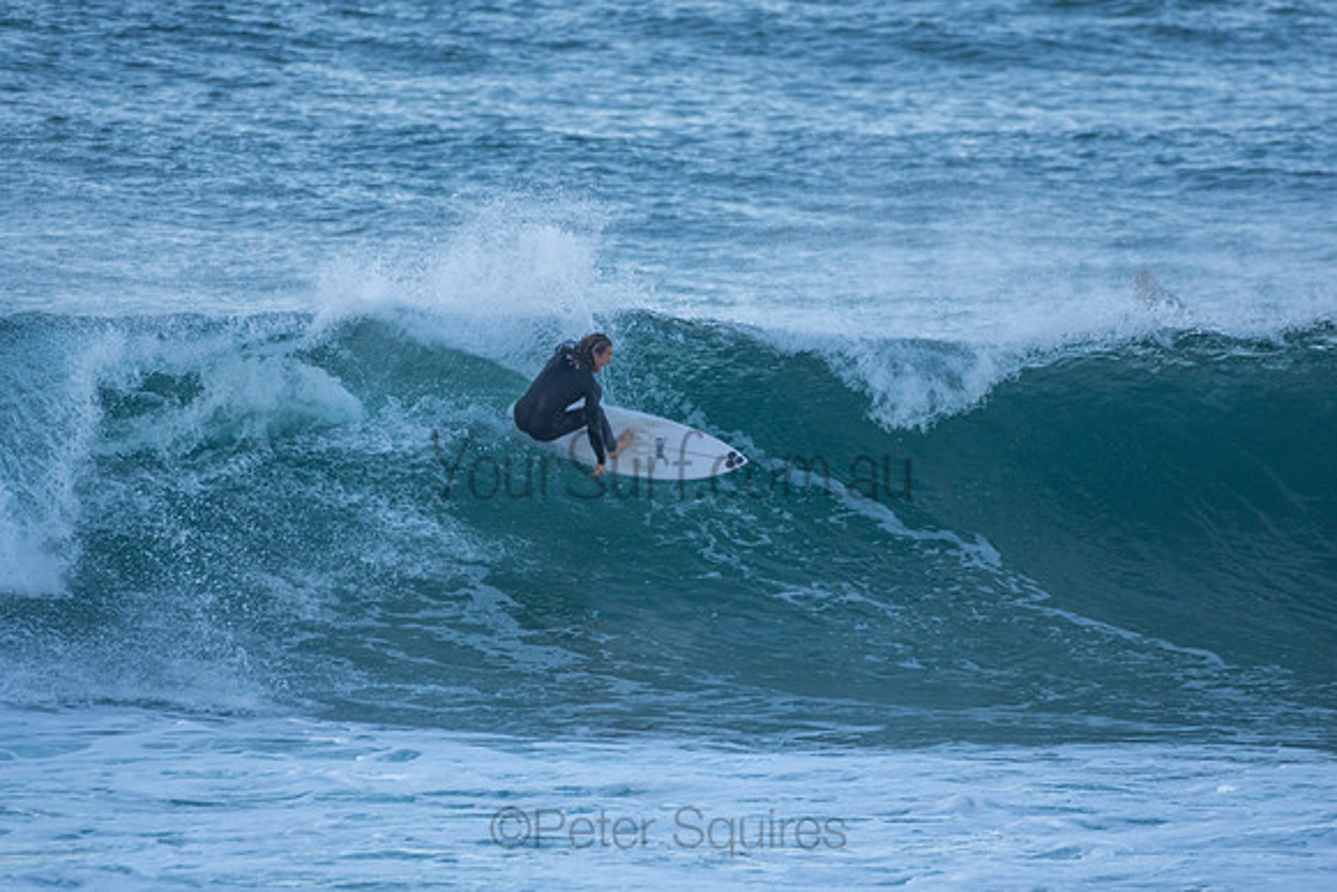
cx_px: 668
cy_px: 446
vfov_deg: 1.8
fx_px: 27859
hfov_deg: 2.7
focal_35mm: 750
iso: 900
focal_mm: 500
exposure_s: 1/1250
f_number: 5.6
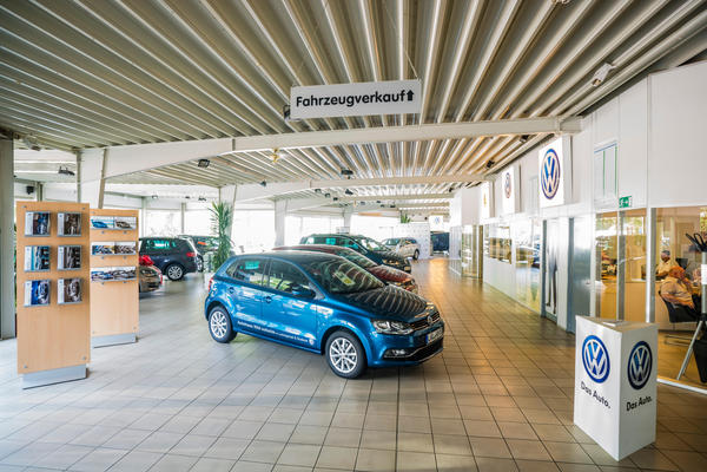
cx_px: 354
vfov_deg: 67.4
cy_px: 236
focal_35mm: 18
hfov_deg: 90.0
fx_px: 353
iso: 100
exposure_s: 1.6
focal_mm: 18
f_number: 7.1
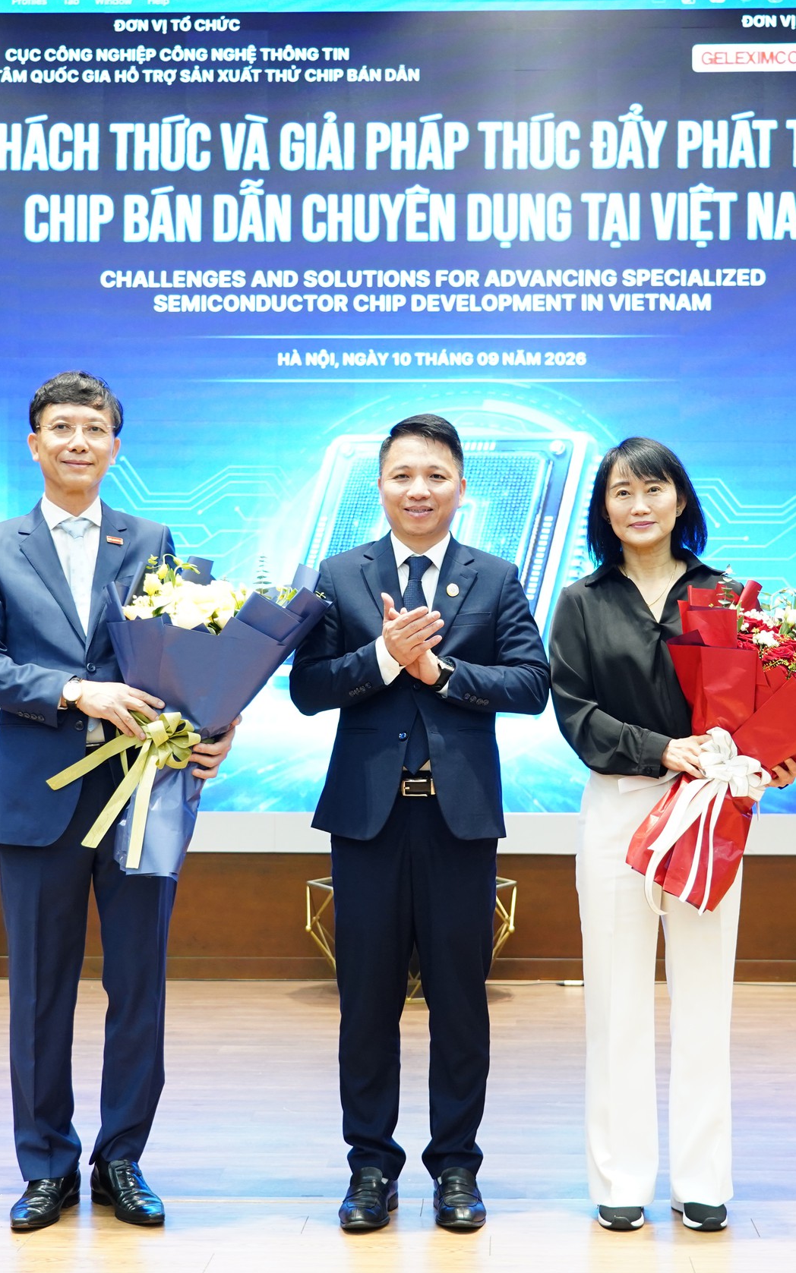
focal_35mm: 56
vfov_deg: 36.3
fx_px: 1944
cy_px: 627
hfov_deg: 23.1
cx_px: 459
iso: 2000
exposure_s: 1/100
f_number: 4
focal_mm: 36
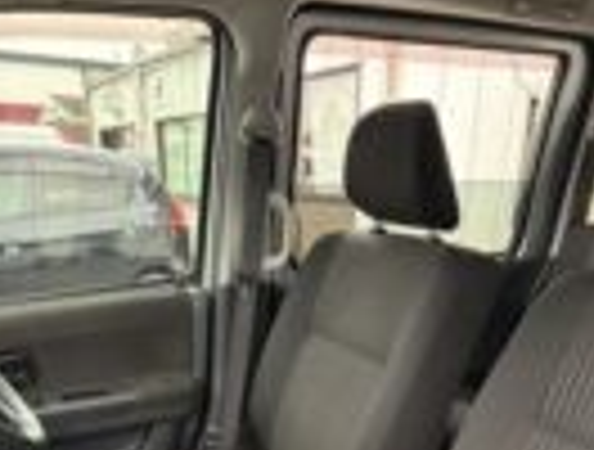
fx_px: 637
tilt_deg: -24.5
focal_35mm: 37
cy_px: 466
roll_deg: -0.7
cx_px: 310
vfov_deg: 34.7
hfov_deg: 50.0
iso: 320
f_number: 2.2
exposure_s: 1/121
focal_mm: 2.22
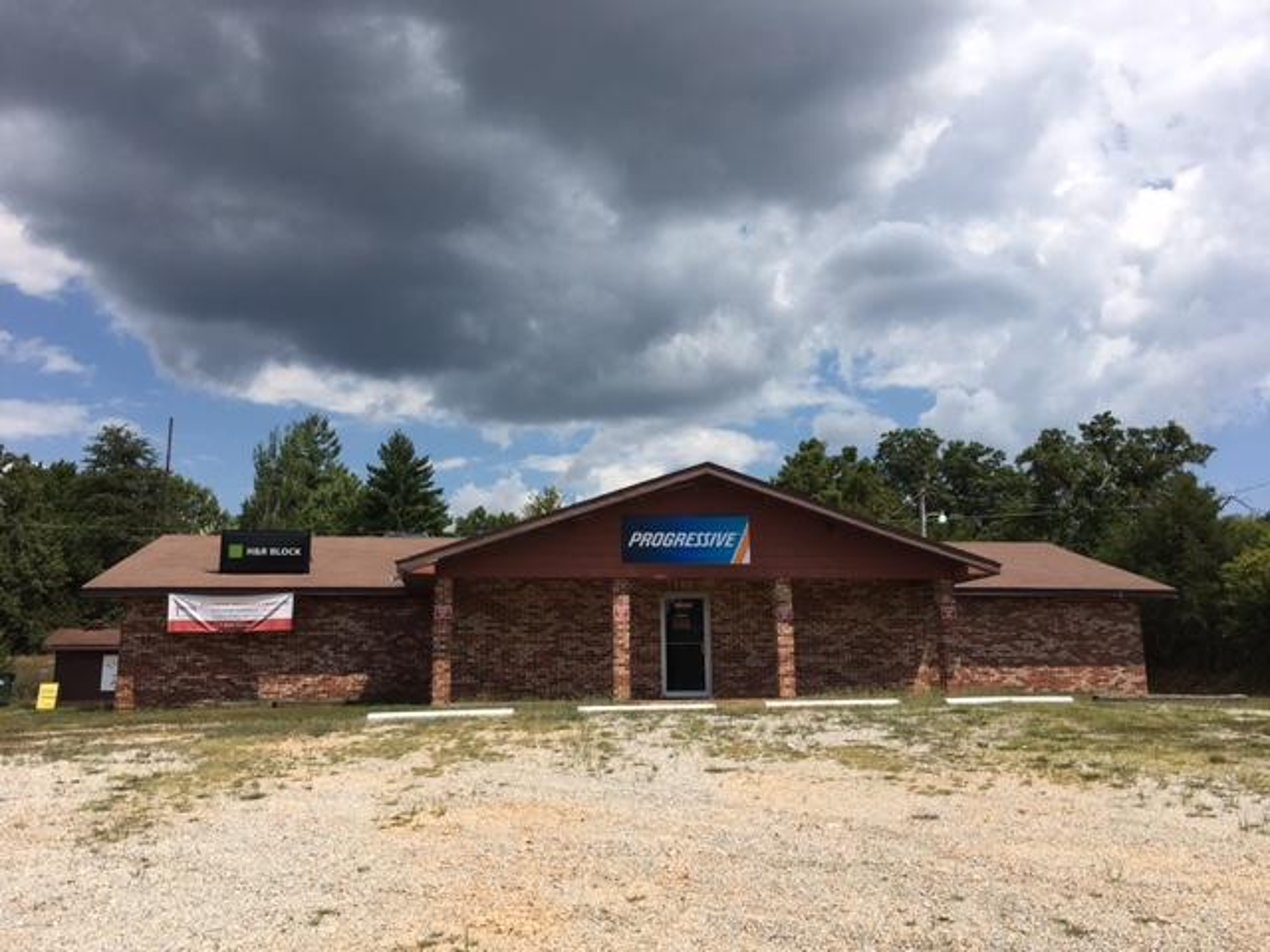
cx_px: 635
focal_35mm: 29
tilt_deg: +11.7
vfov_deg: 48.2
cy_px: 476
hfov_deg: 61.7
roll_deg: +0.5
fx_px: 1064
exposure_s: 1/2404
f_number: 2.2
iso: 25
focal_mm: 4.15
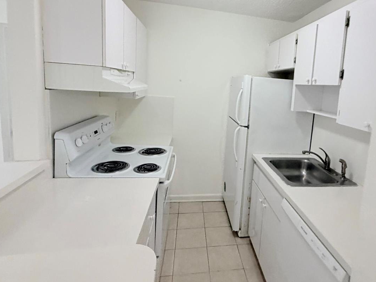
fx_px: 228
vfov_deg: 63.0
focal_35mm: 21
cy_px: 115
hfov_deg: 77.4
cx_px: 239
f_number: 2.2
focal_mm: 2.22
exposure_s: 1/120
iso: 200
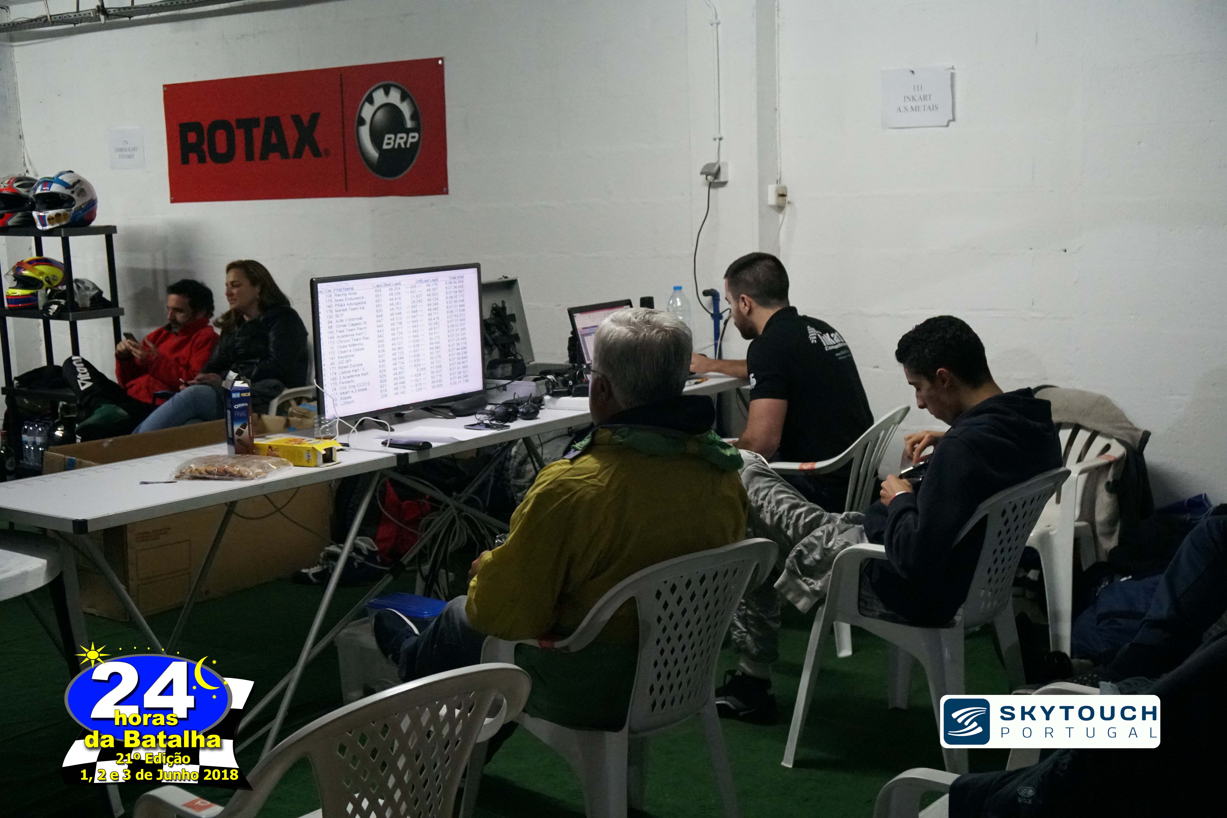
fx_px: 1585
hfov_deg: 42.3
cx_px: 614
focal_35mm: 46
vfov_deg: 28.9
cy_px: 409
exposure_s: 1/160
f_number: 4
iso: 6400
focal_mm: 31
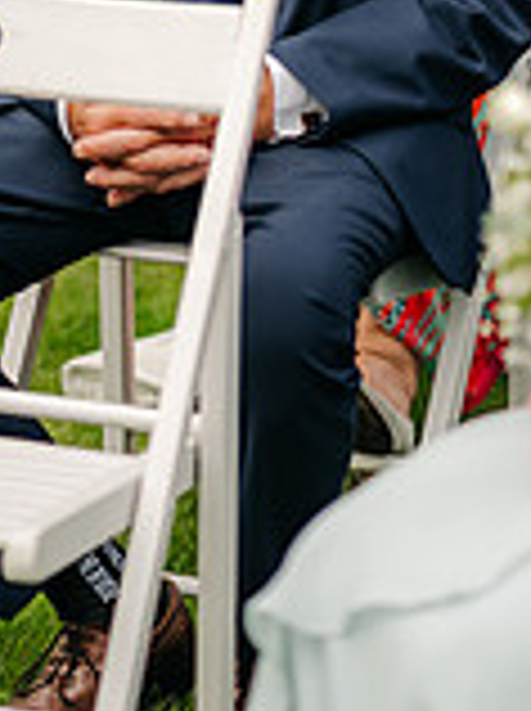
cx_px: 328
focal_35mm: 233
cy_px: -288
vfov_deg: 8.4
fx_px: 4778
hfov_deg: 6.4
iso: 100
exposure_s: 1/2500
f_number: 2.2
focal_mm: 85
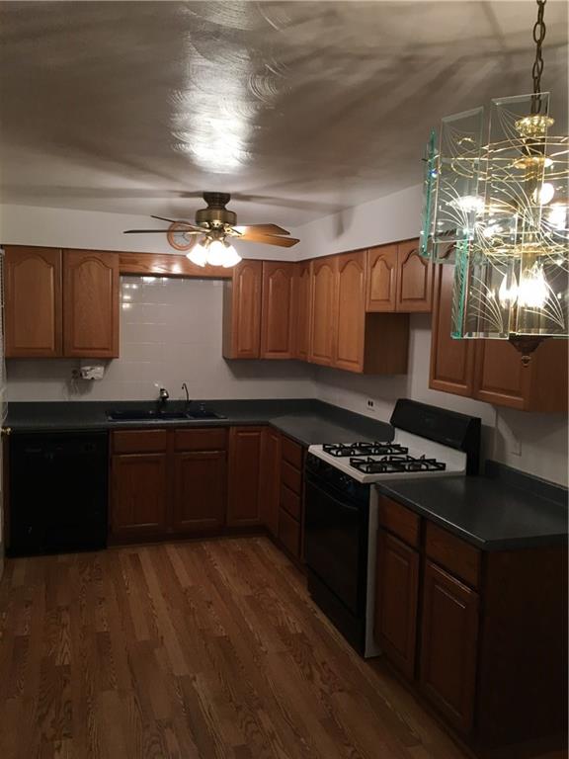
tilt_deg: -5.3
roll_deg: -1.1
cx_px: 284
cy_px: 380
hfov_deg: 48.2
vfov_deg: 61.7
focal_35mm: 29
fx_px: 636
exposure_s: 1/30
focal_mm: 4.15
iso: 32
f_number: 2.2
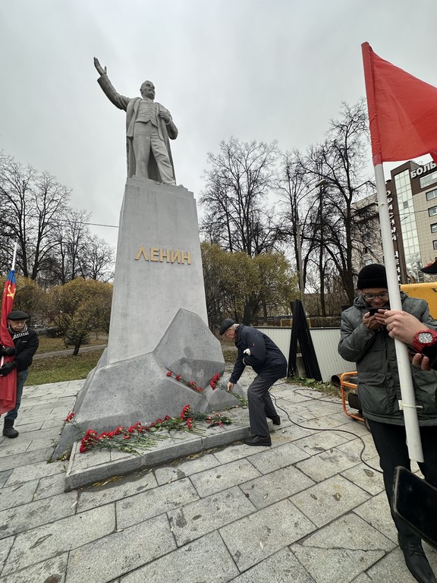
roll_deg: +1.5
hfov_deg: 85.7
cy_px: 292
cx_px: 218
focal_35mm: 14
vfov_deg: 102.1
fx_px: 236
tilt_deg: +7.4
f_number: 2.2
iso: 40
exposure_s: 1/254
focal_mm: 2.22
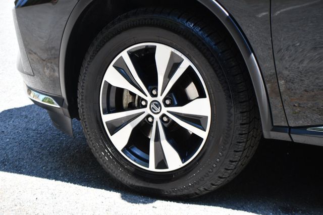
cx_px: 162
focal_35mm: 127
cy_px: 108
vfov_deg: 10.8
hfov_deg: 16.1
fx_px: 1139
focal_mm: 85
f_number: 5.6
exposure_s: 1/250
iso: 250
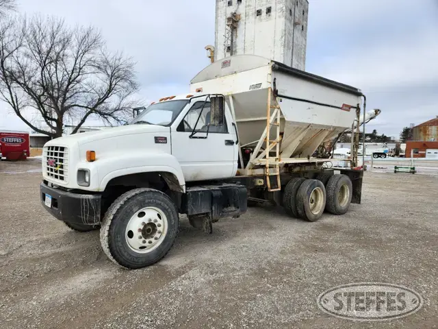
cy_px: 164
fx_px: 291
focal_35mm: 23
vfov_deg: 58.9
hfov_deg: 73.9
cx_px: 219
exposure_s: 1/1192
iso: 20
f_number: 1.8
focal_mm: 5.4
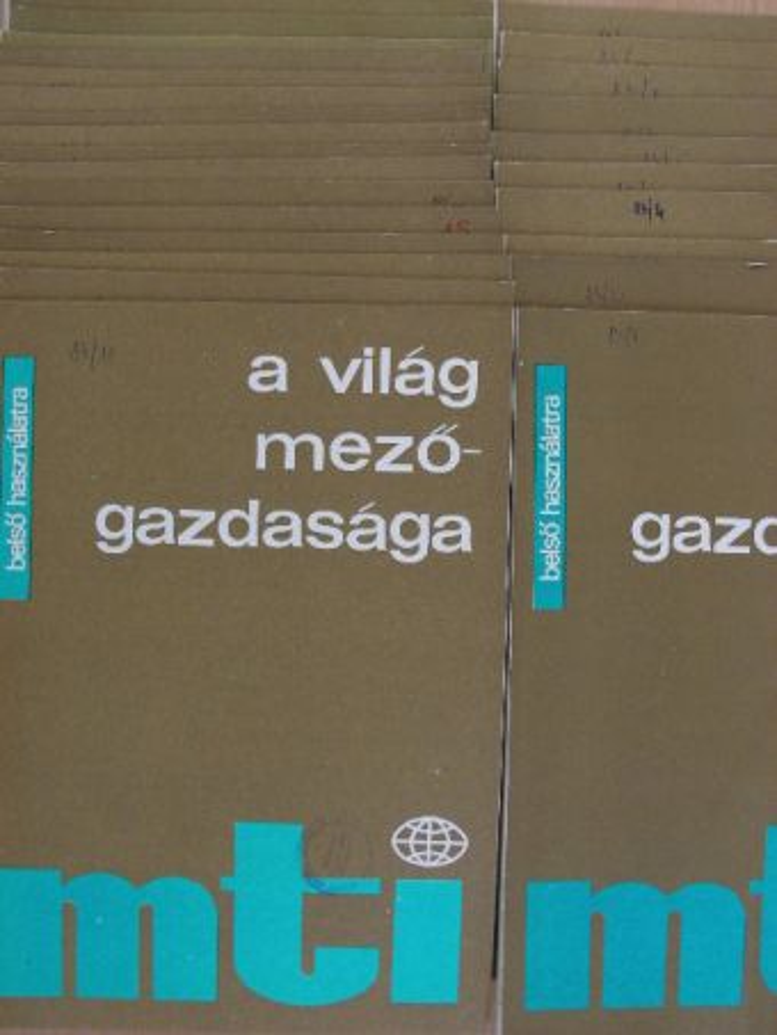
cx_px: 388
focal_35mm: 44
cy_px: 518
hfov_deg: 32.9
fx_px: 1316
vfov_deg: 42.9
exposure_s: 1/20.5
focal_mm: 7.4
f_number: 3.5
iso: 100
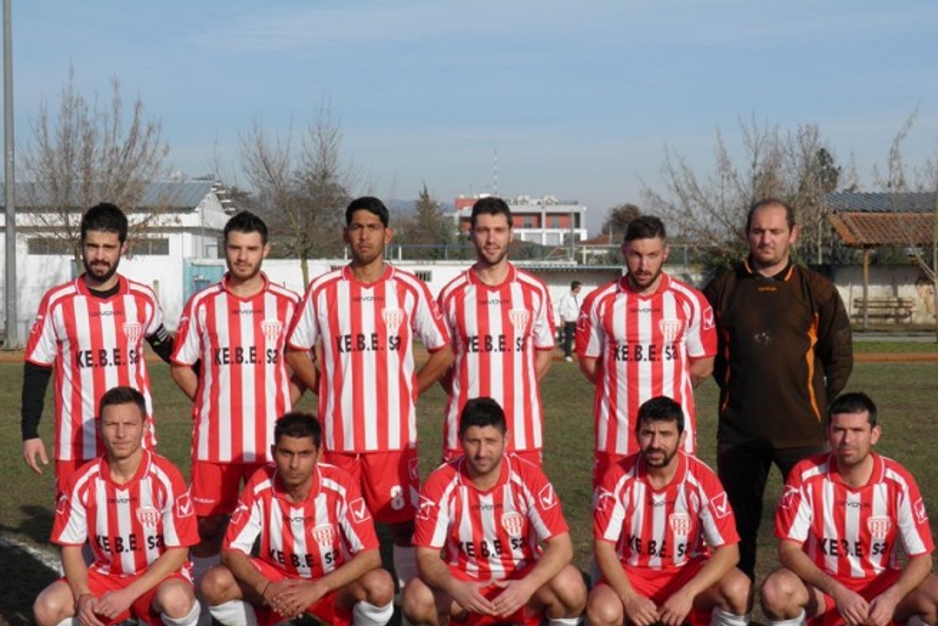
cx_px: 467
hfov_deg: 31.0
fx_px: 1694
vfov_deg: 20.9
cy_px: 353
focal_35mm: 65
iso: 50
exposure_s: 1/400
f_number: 6
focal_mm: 11.2
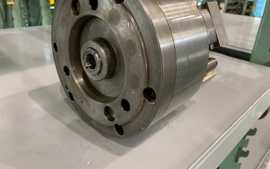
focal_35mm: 28
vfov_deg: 44.5
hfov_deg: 66.5
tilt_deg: -23.0
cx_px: 133
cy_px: 73
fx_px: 206
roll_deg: -3.3
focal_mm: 4.25
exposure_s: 1/50
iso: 250
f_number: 1.8
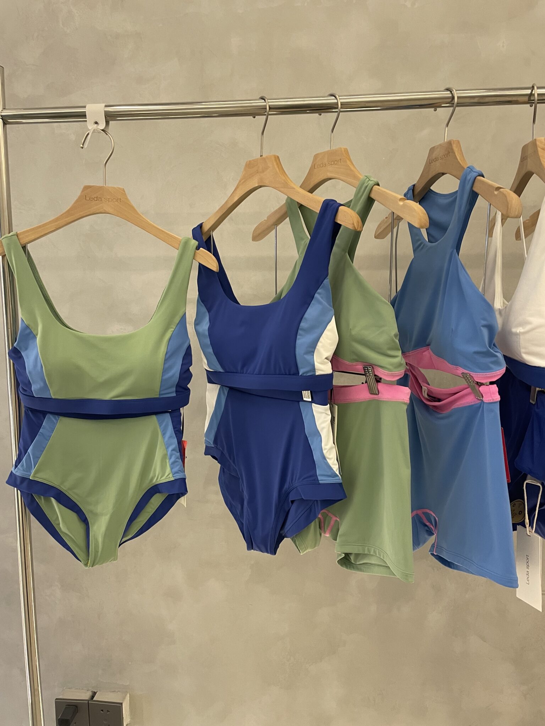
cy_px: 363
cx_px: 272
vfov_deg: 67.3
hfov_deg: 53.1
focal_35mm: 26
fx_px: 546
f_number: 1.6
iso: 125
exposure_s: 1/69
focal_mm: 4.2
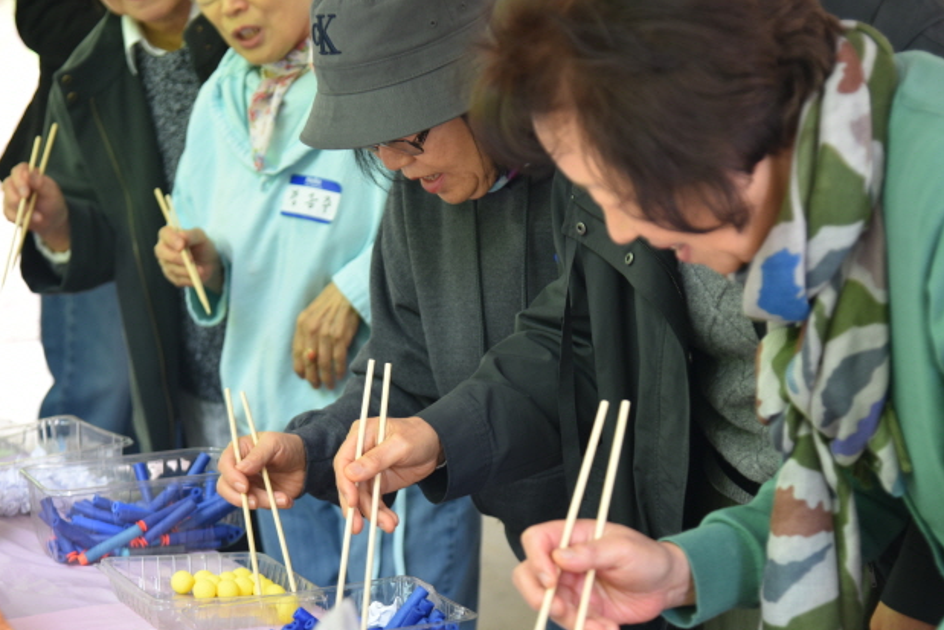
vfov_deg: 14.1
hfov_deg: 21.0
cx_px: 474
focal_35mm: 97
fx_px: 2544
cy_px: 328
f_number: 4
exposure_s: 1/60
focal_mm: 75
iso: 560
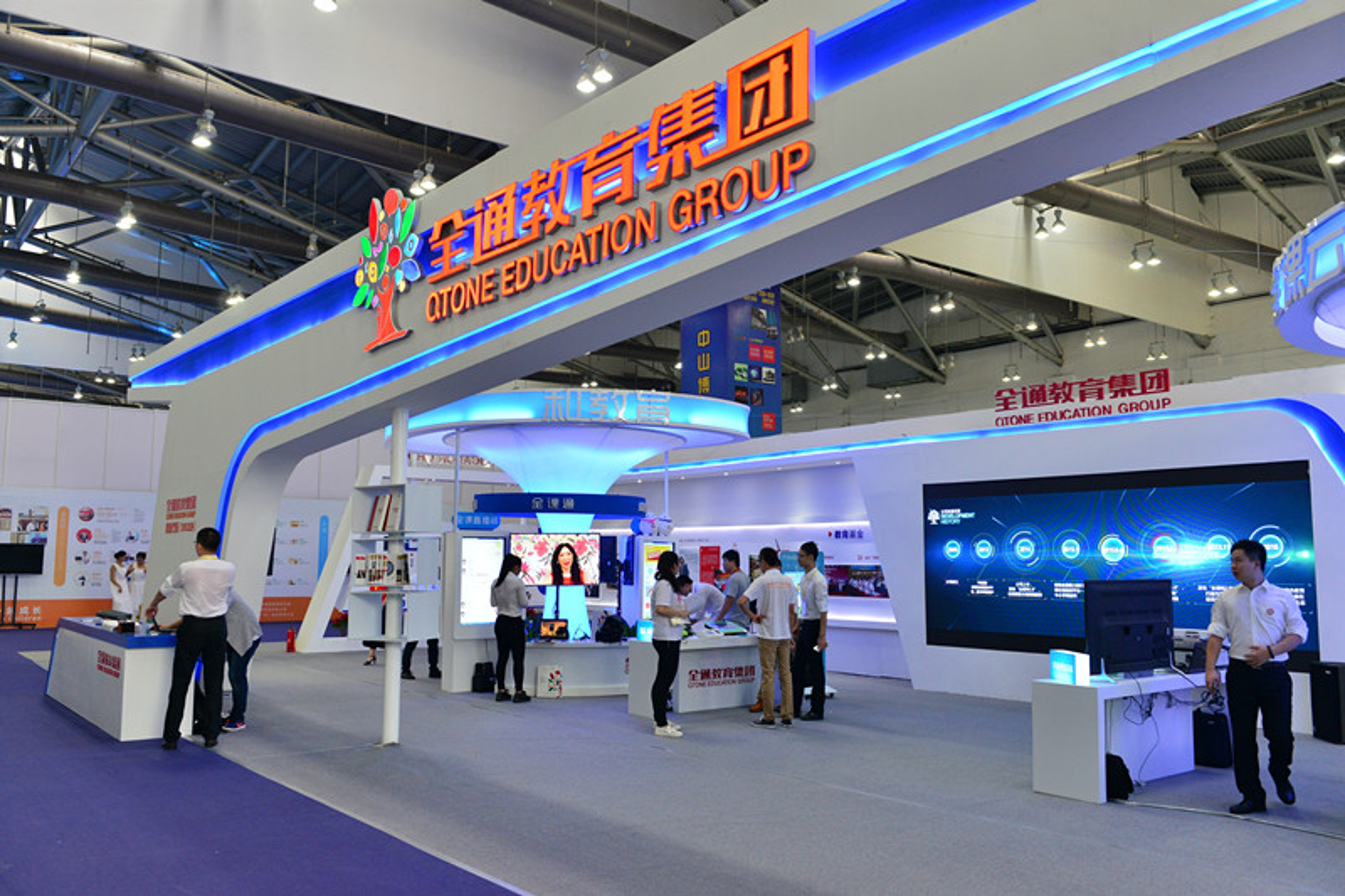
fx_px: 1083
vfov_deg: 44.9
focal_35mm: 29
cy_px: 448
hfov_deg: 63.7
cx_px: 672
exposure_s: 1/40
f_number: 5.6
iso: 1000
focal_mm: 29
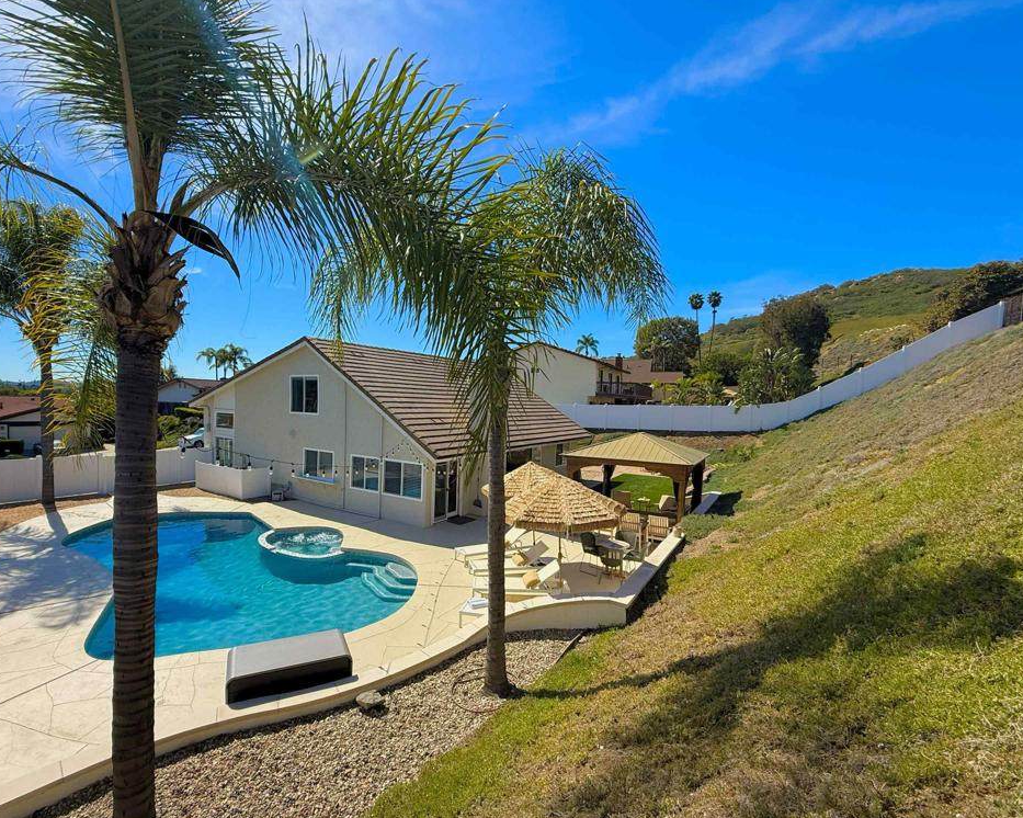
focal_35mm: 15
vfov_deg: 84.0
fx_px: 454
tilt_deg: +1.5
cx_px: 475
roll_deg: -0.9
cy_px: 418
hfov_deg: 96.6
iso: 50
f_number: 2.2
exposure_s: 1/2410
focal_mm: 2.22
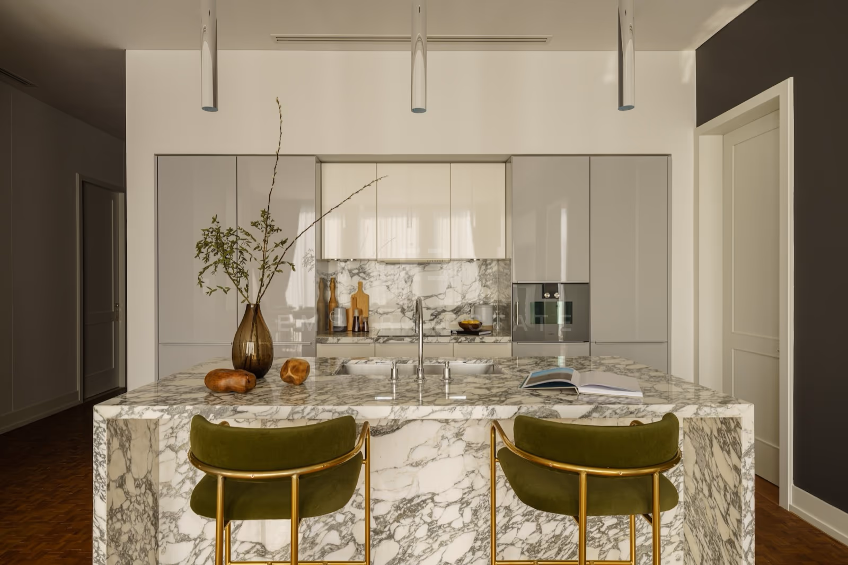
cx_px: 424
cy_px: 282
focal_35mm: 21
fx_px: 495
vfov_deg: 59.5
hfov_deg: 81.2
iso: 160
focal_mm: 21
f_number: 9
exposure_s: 1/15
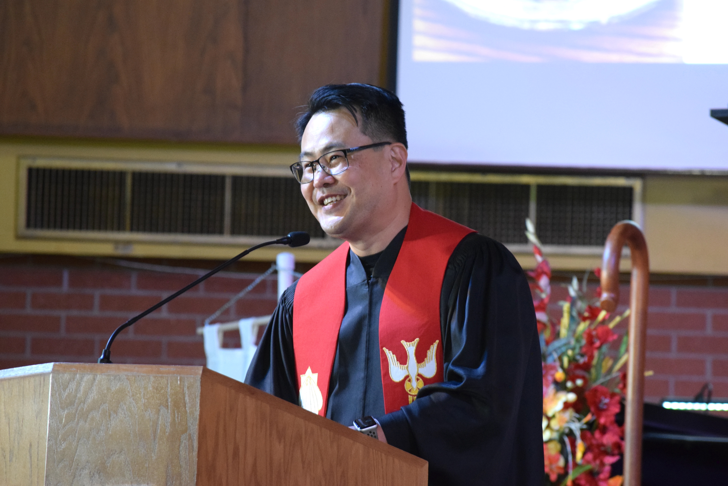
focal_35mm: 300
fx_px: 6068
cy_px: 243
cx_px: 364
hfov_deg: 6.9
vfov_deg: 4.6
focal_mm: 200
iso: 3200
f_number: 5.6
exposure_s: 1/30
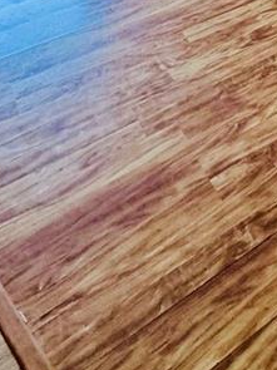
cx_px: 415
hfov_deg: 21.5
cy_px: -287
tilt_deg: -5.9
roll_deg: -2.0
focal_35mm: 57
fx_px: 609
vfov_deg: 21.9
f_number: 2.2
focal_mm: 2.22
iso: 250
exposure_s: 1/120
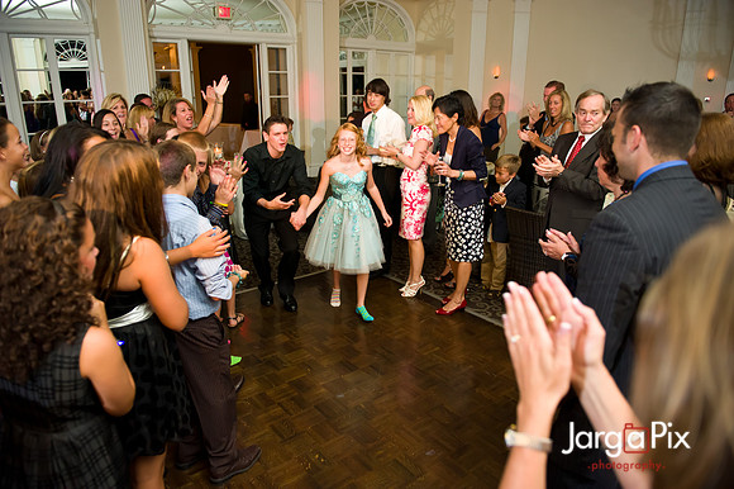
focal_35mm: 24
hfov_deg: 73.8
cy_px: 244
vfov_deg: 53.1
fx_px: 489
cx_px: 367
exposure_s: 1/125
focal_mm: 24
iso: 1600
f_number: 3.2
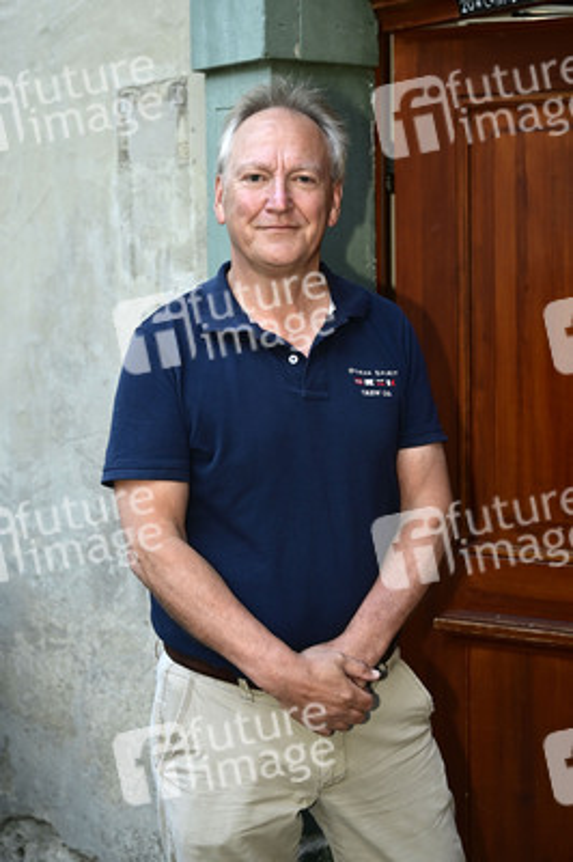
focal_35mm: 50
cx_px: 286
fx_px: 1196
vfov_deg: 39.6
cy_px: 431
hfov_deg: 26.9
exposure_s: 1/200
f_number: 4
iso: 640
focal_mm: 50
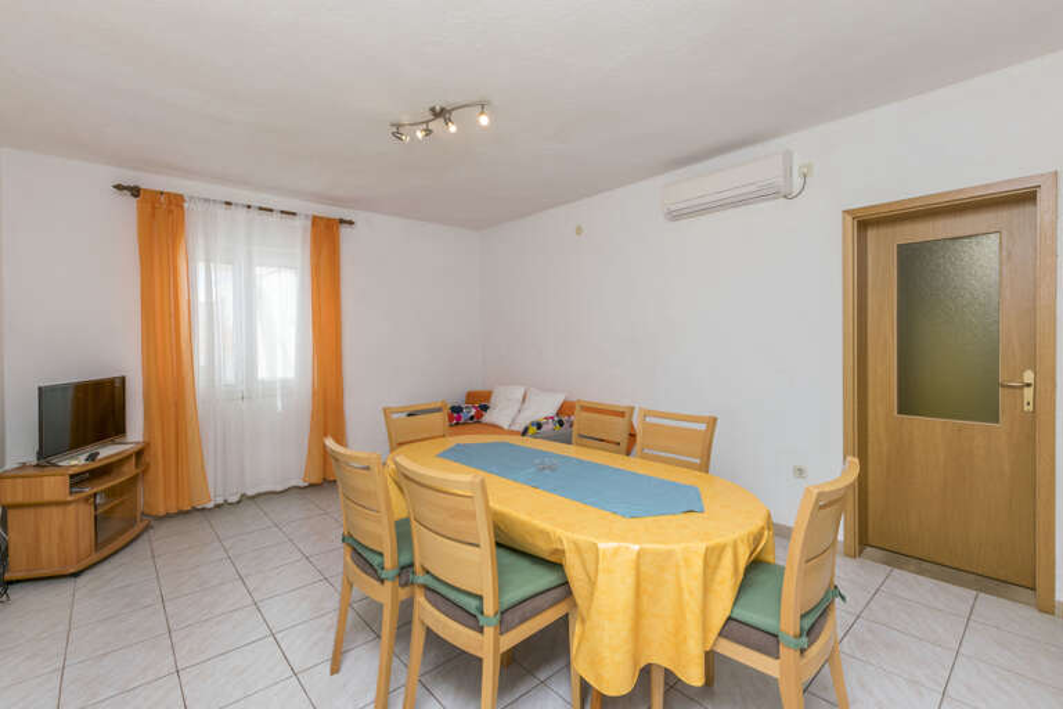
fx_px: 443
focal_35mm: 15
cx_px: 532
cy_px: 354
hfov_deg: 100.4
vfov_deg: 77.3
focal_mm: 10
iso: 100
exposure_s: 1/160
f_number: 8
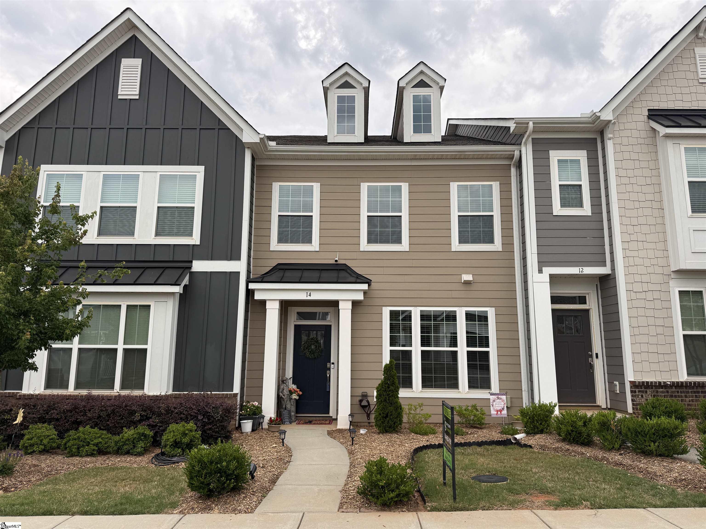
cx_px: 353
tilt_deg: +9.6
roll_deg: -0.4
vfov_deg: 56.8
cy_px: 264
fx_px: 489
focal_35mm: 24
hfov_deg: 71.6
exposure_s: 1/735
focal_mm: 6.76
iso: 80
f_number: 1.78
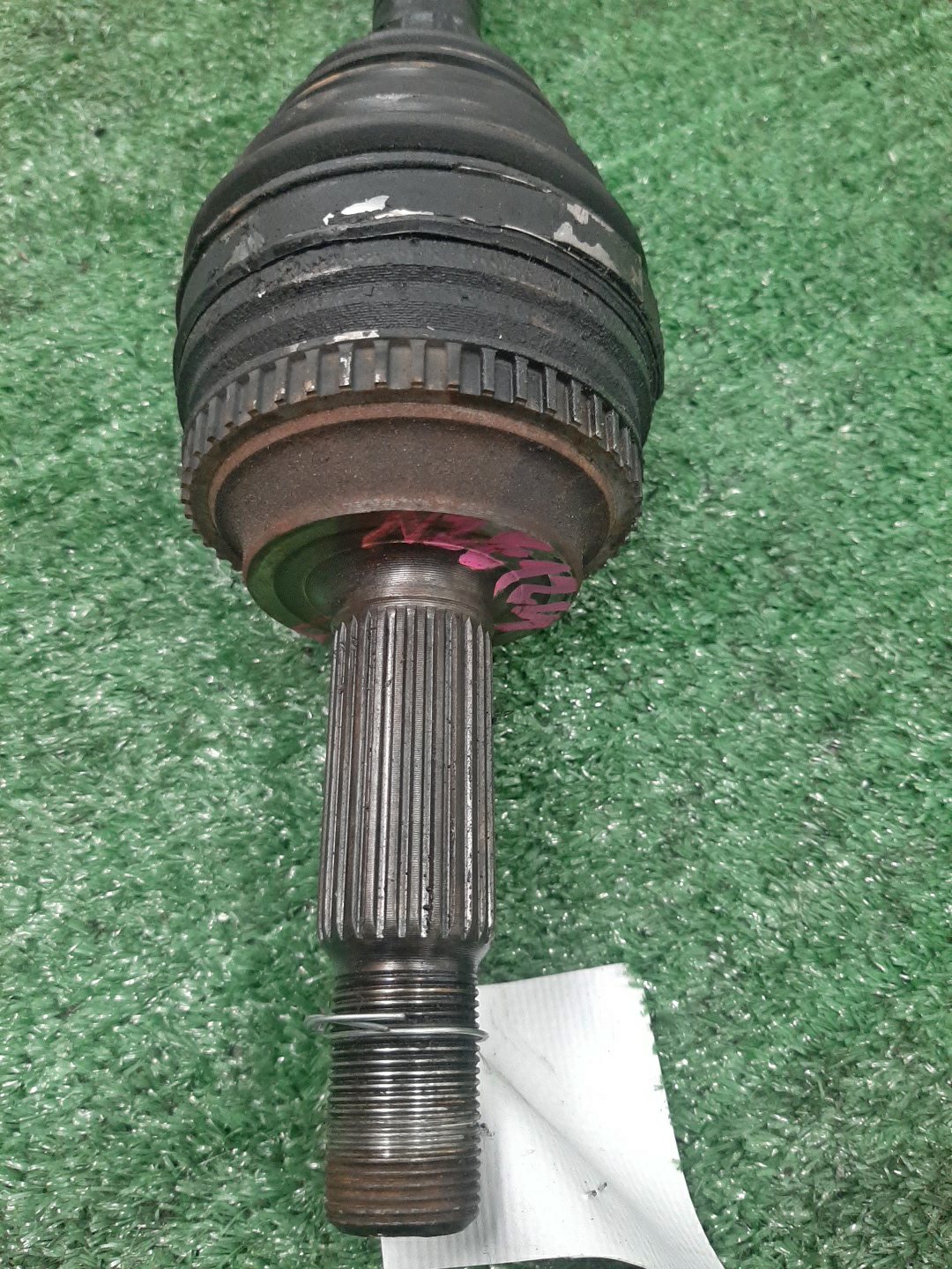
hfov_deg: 53.1
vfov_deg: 67.3
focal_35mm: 26
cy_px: 634
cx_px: 476
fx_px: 953
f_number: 1.7
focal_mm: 3.93
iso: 190
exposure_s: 1/50
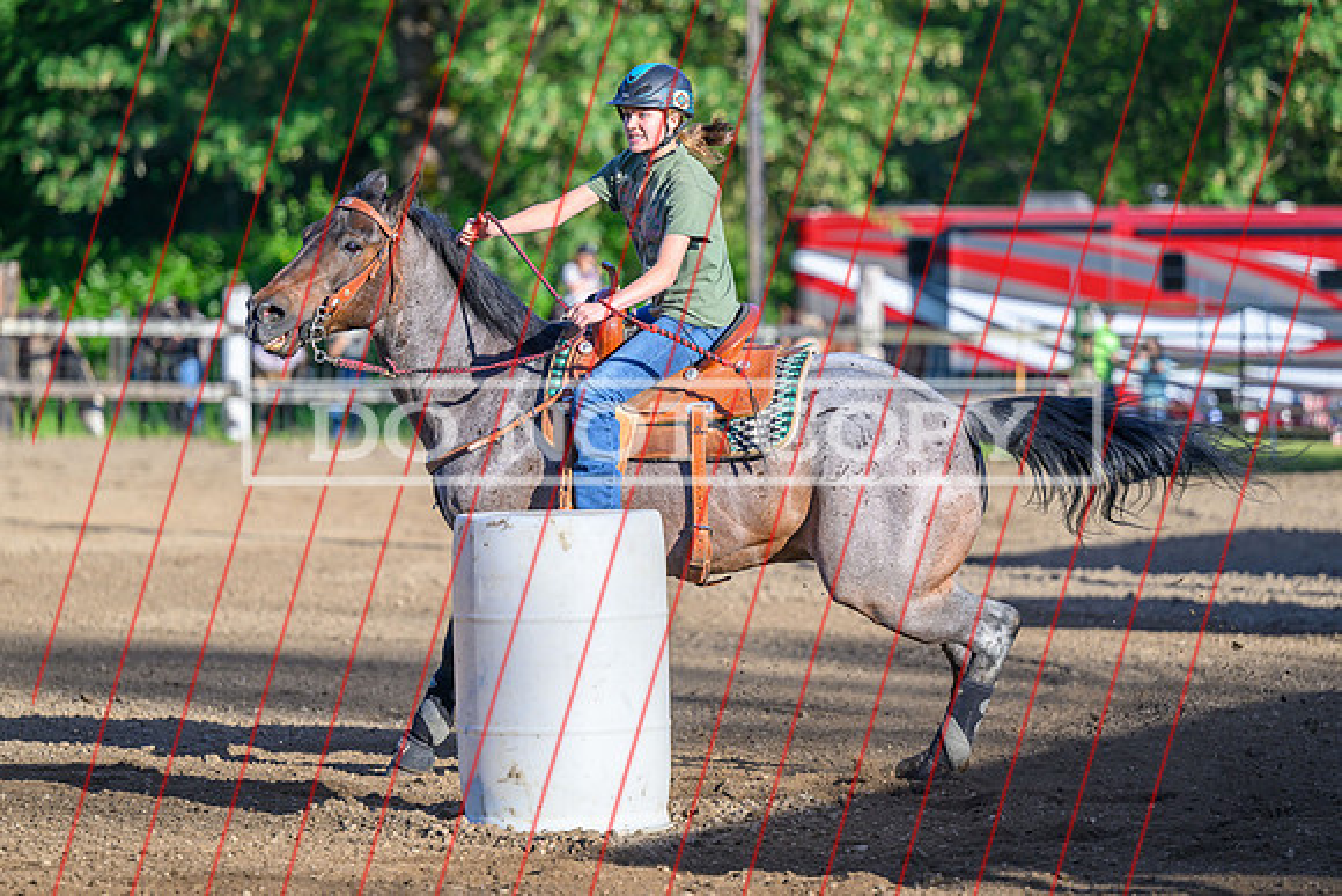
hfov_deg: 12.3
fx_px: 6221
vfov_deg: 8.2
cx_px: 692
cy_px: 414
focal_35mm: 167
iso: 250
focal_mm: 135
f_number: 2.8
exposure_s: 1/2500
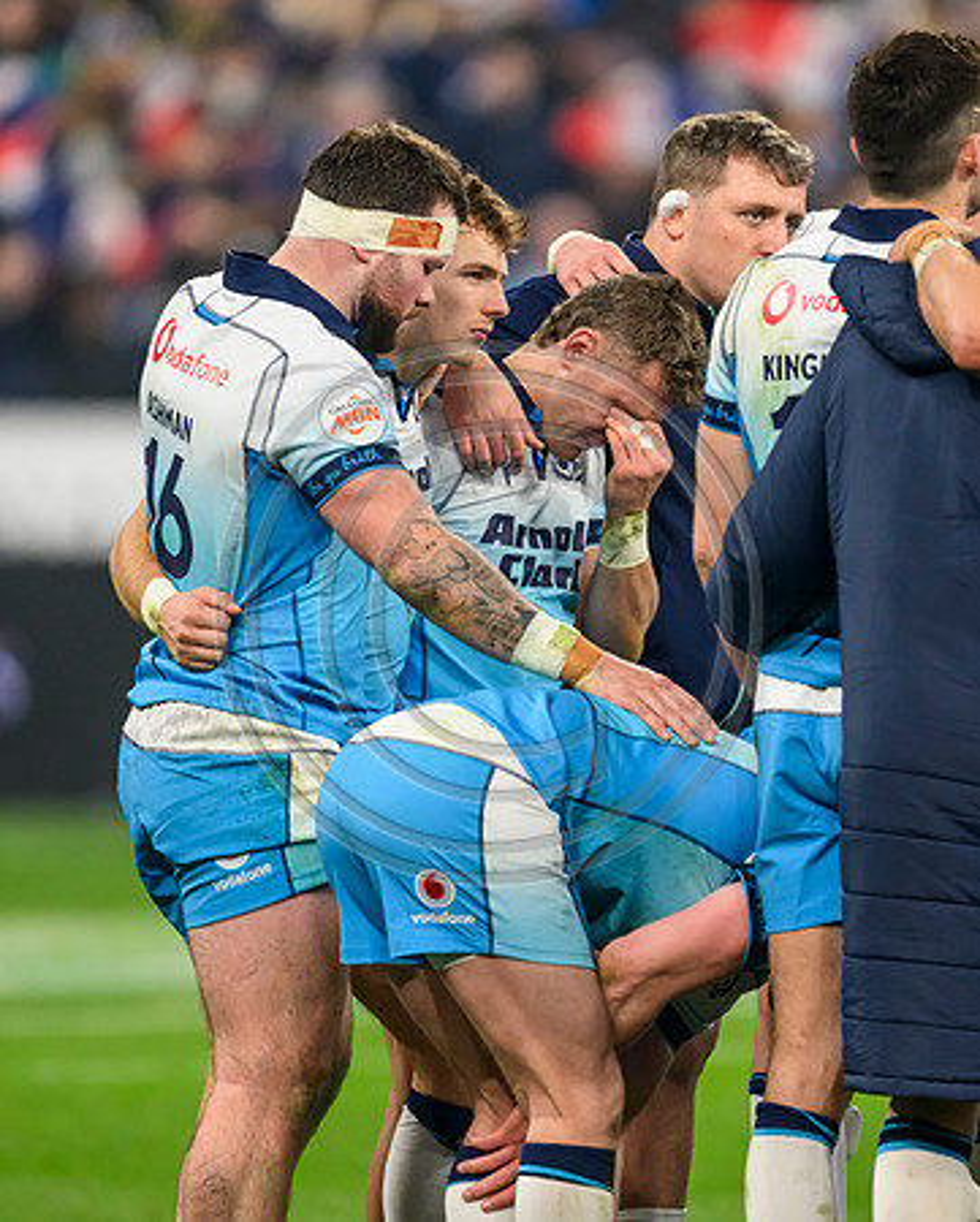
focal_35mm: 787
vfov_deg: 2.5
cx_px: 608
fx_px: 28481
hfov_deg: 2.0
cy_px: 611
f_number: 4
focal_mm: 560
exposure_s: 1/1600
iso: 3200
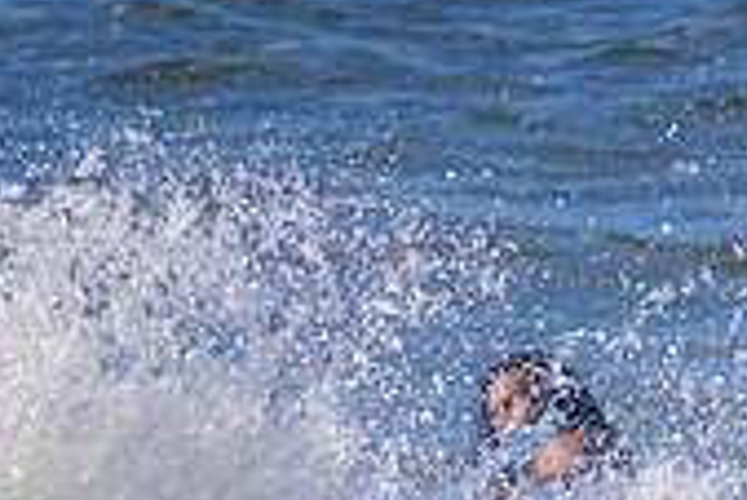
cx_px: 1087
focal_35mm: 2746
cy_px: 790
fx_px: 57027
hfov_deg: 0.8
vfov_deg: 0.5
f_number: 11
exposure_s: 1/2000
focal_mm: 800
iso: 800
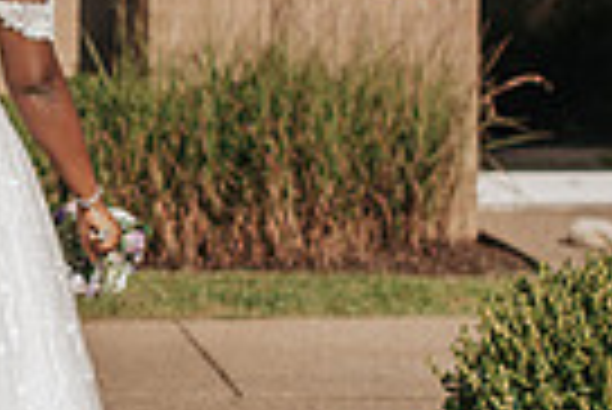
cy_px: 88
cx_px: -414
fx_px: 3625
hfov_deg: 9.3
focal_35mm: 213
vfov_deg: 6.5
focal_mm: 50
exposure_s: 1/4000
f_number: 2.5
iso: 100
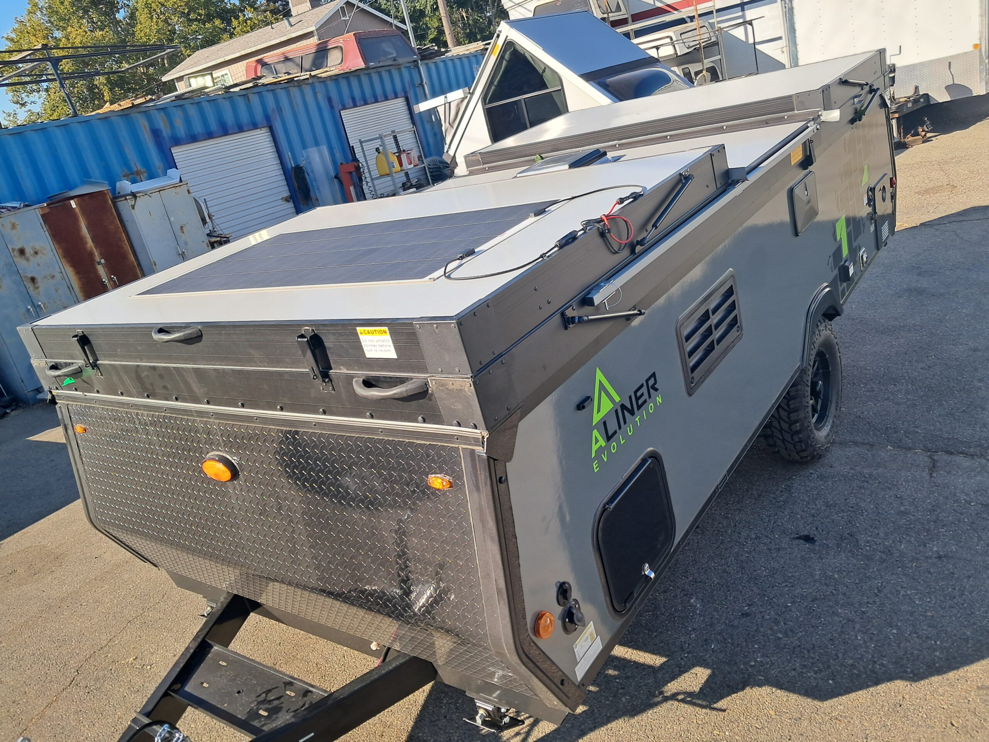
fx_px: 771
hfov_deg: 65.3
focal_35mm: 27
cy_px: 371
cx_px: 494
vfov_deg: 51.4
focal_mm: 4
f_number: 1.8
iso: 50
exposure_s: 1/340
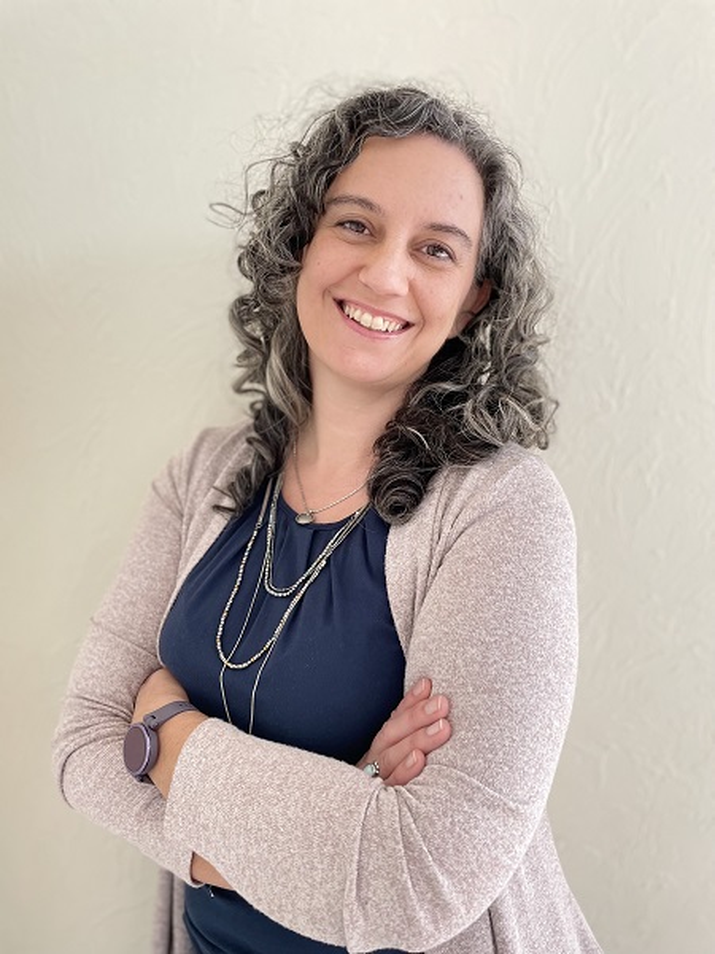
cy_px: 477
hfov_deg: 53.1
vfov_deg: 67.3
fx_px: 716
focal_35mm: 26
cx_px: 358
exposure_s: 1/121
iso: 80
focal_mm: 4.2
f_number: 1.6
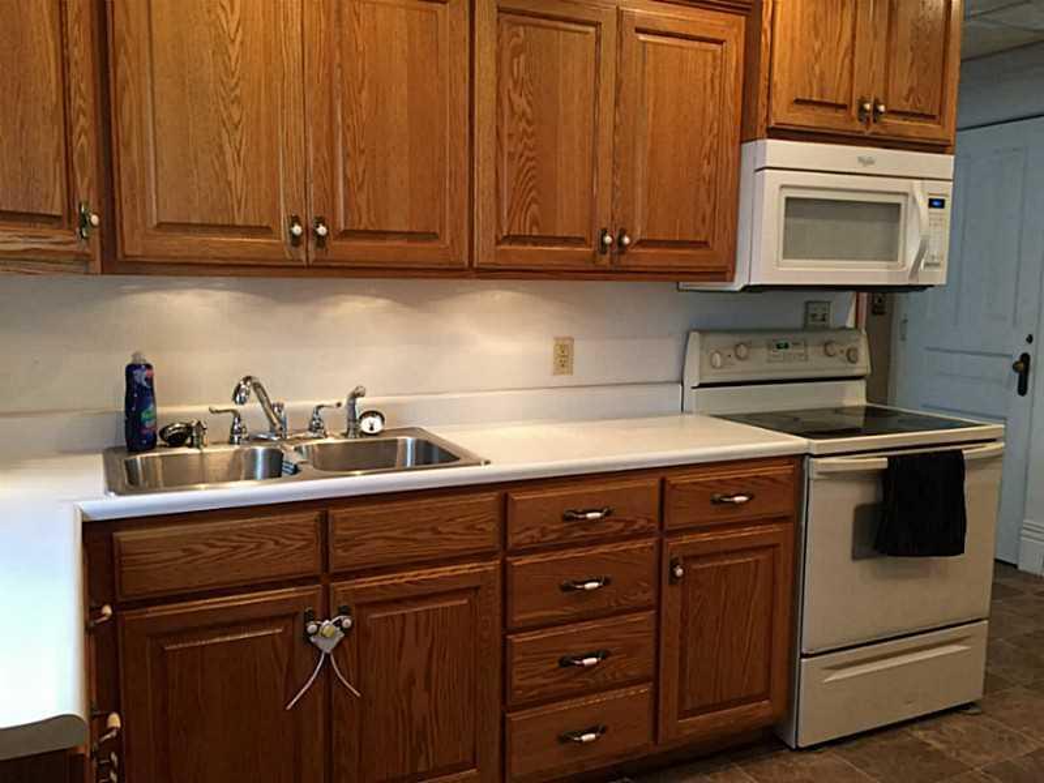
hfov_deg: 61.7
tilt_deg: -5.7
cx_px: 522
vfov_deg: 48.2
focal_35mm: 29
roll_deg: -0.8
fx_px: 875
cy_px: 392
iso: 125
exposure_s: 1/30
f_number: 2.2
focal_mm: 4.15
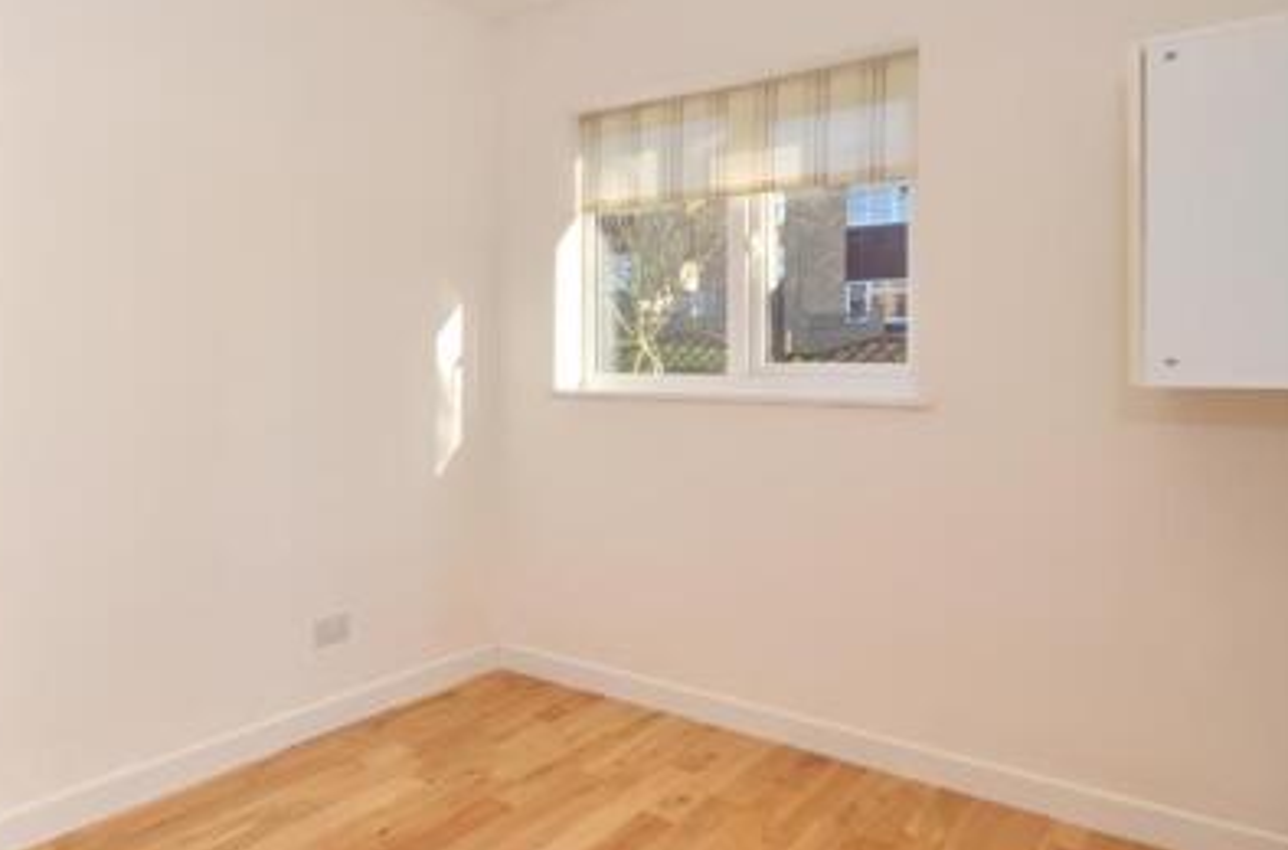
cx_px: 396
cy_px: 360
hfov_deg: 69.0
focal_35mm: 25
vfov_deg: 50.8
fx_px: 892
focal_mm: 10
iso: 640
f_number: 11
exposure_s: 1/100
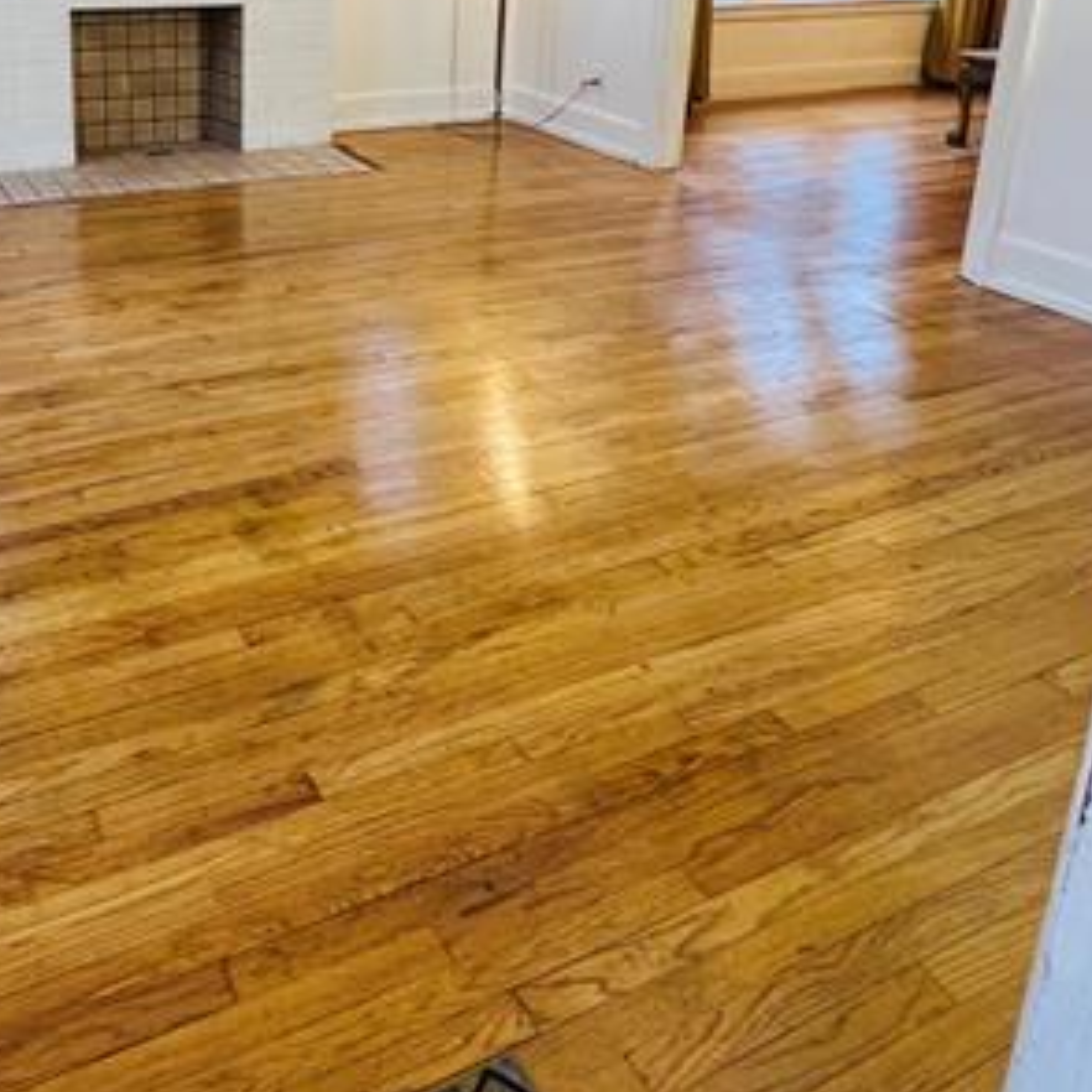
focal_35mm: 30
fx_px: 1071
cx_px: 297
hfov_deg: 52.1
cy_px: 178
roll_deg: -1.1
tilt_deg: -13.9
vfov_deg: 49.9
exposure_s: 1/60
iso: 125
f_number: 1.8
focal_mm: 1.57
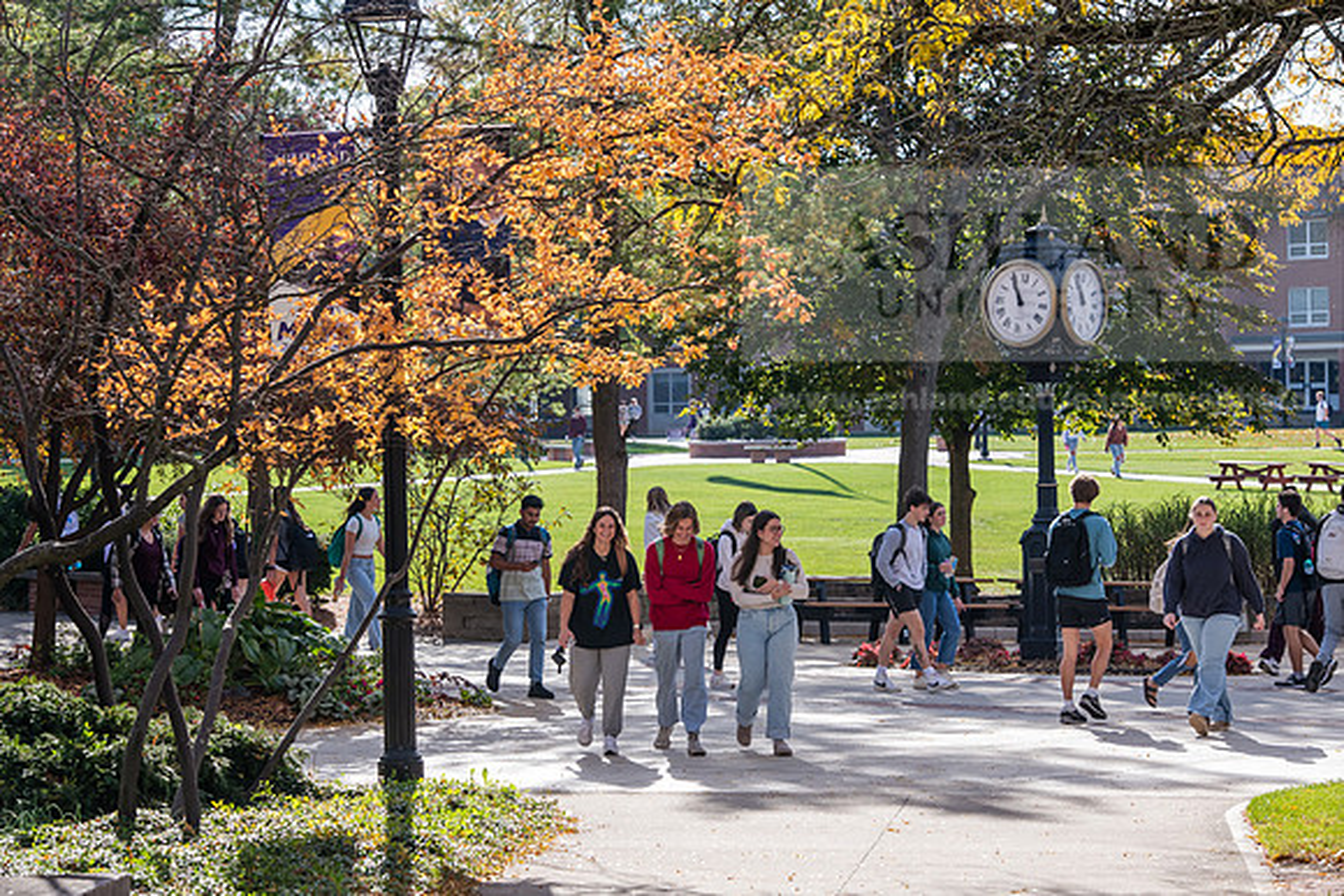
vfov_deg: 13.0
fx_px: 3921
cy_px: 448
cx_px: 672
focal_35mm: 105
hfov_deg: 19.5
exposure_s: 1/400
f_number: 8
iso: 320
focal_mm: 105
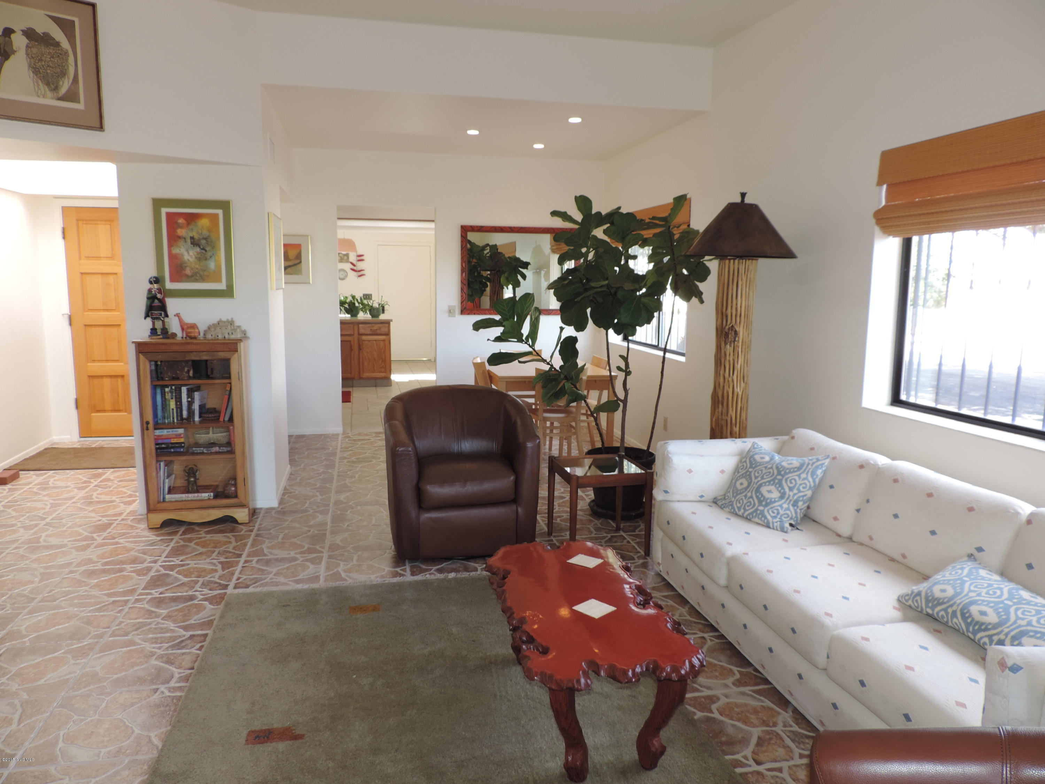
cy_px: 392
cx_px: 522
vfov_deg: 56.8
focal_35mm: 24
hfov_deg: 71.6
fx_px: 725
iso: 80
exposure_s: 1/40
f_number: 3
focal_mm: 4.3
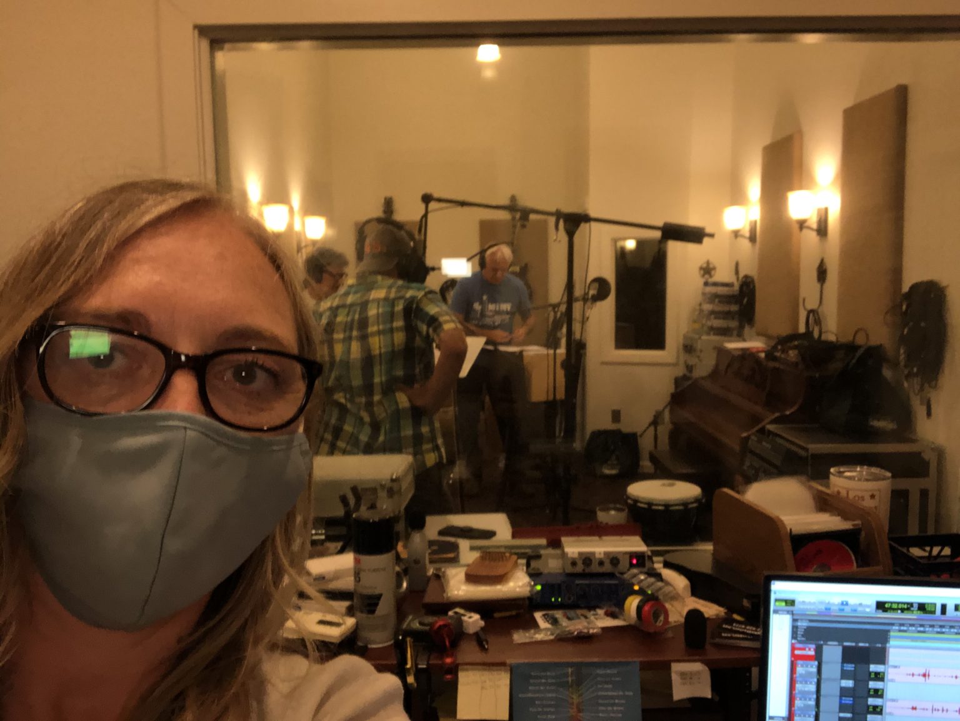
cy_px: 360
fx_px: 888
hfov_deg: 56.8
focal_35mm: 32
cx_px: 480
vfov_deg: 44.2
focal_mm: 2.87
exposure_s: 1/30
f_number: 2.2
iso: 125
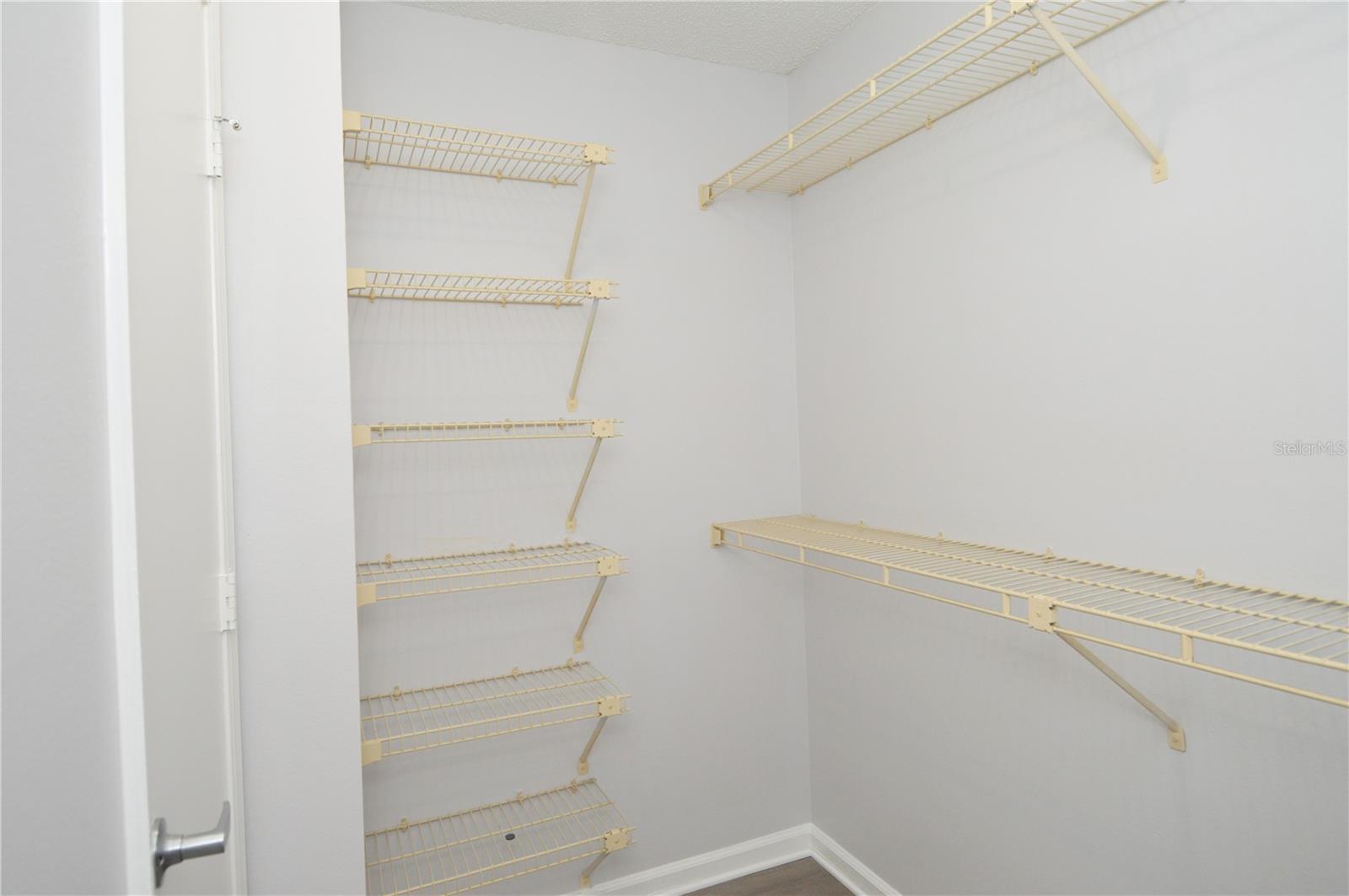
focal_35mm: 18
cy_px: 448
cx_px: 674
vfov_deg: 67.3
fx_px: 674
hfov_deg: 90.1
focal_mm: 12
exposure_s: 1/60
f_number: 4
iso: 450
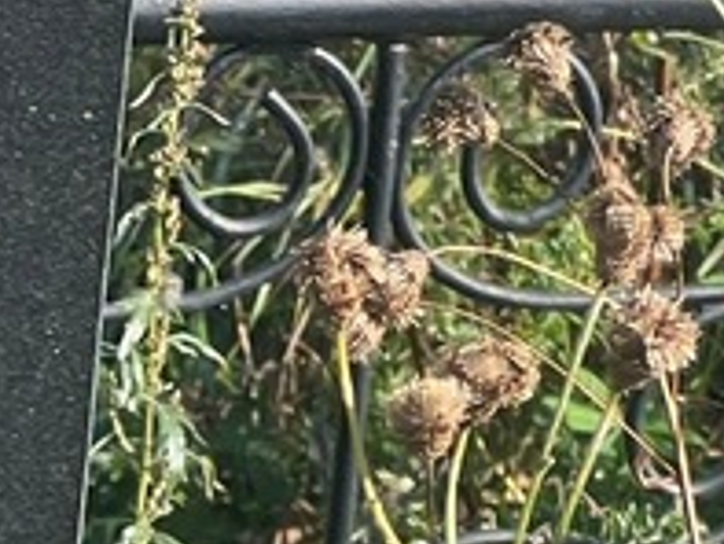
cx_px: -742
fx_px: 6550
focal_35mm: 313
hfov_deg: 6.2
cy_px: 970
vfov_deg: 4.7
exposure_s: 1/128
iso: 32
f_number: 2.8
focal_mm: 9
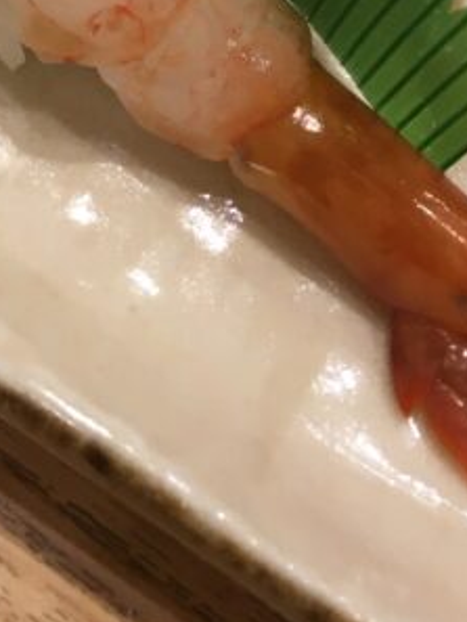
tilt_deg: -56.7
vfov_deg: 17.0
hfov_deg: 14.3
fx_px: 1797
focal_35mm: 100
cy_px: -408
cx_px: -92
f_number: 2.2
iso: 32
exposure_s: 1/30
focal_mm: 4.15
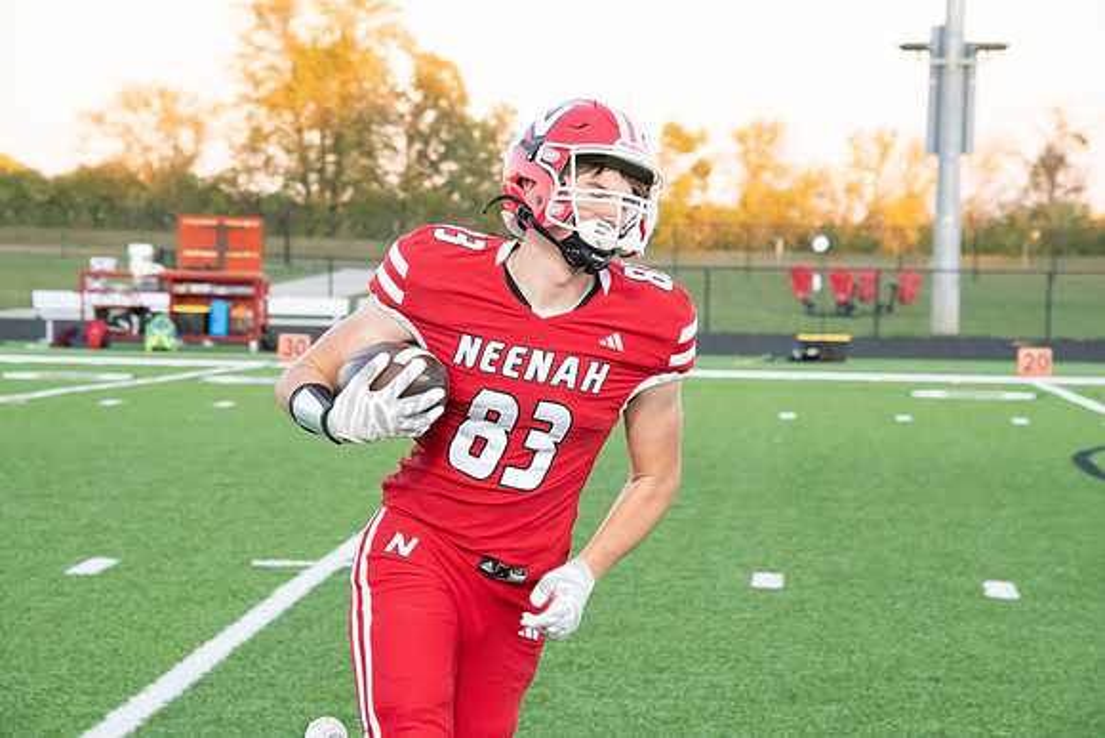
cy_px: 369
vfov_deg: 9.5
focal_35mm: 145
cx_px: 552
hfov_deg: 14.2
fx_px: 4452
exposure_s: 1/400
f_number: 9
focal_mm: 145
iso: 8000
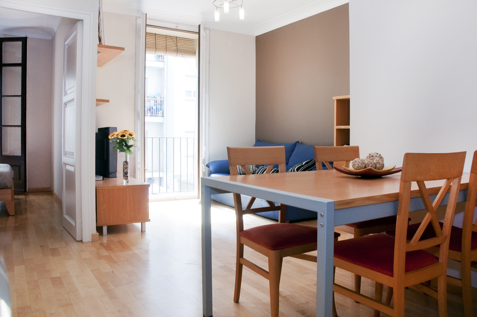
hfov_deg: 67.4
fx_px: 357
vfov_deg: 47.8
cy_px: 158
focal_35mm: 27
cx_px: 238
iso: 400
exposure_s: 1/25
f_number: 8
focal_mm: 18
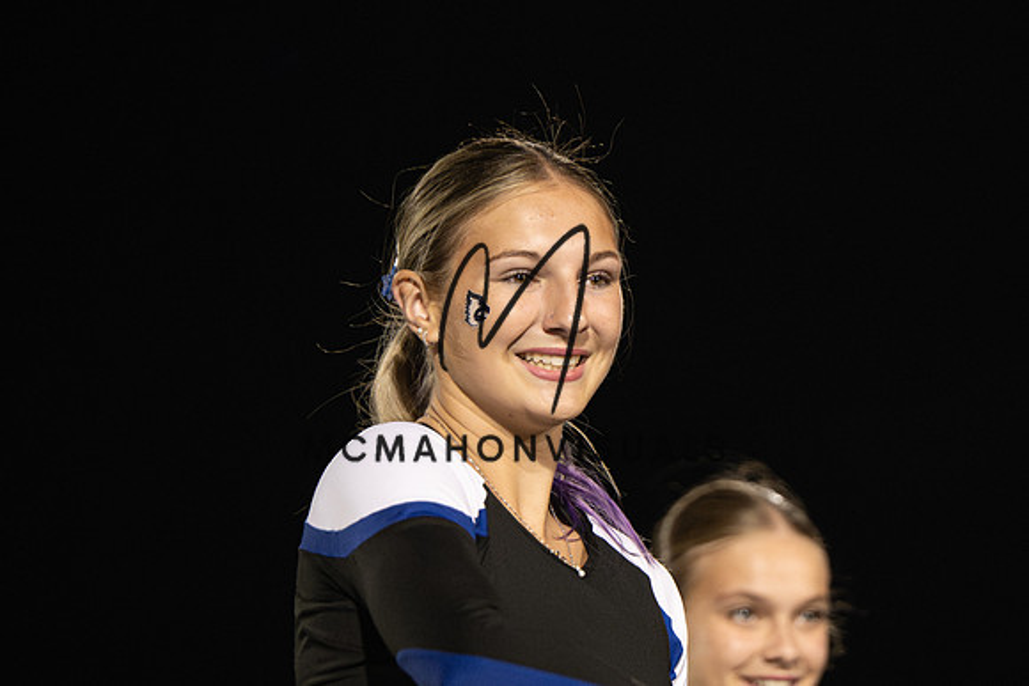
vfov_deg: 2.5
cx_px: 668
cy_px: 479
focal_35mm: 549
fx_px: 15702
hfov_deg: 3.8
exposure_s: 1/640
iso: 2500
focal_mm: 200
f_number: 2.8
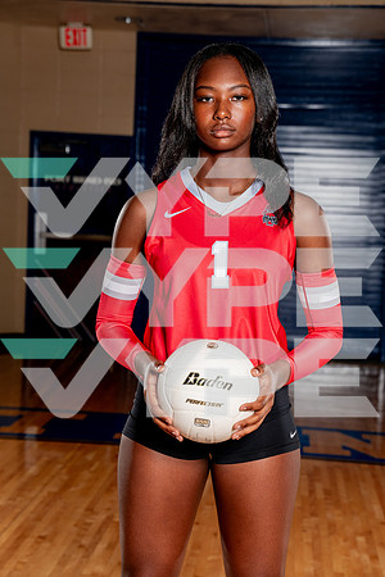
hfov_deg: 19.5
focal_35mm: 70
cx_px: 192
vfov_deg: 28.8
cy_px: 288
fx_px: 1123
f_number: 5.6
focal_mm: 70
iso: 200
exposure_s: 1/250
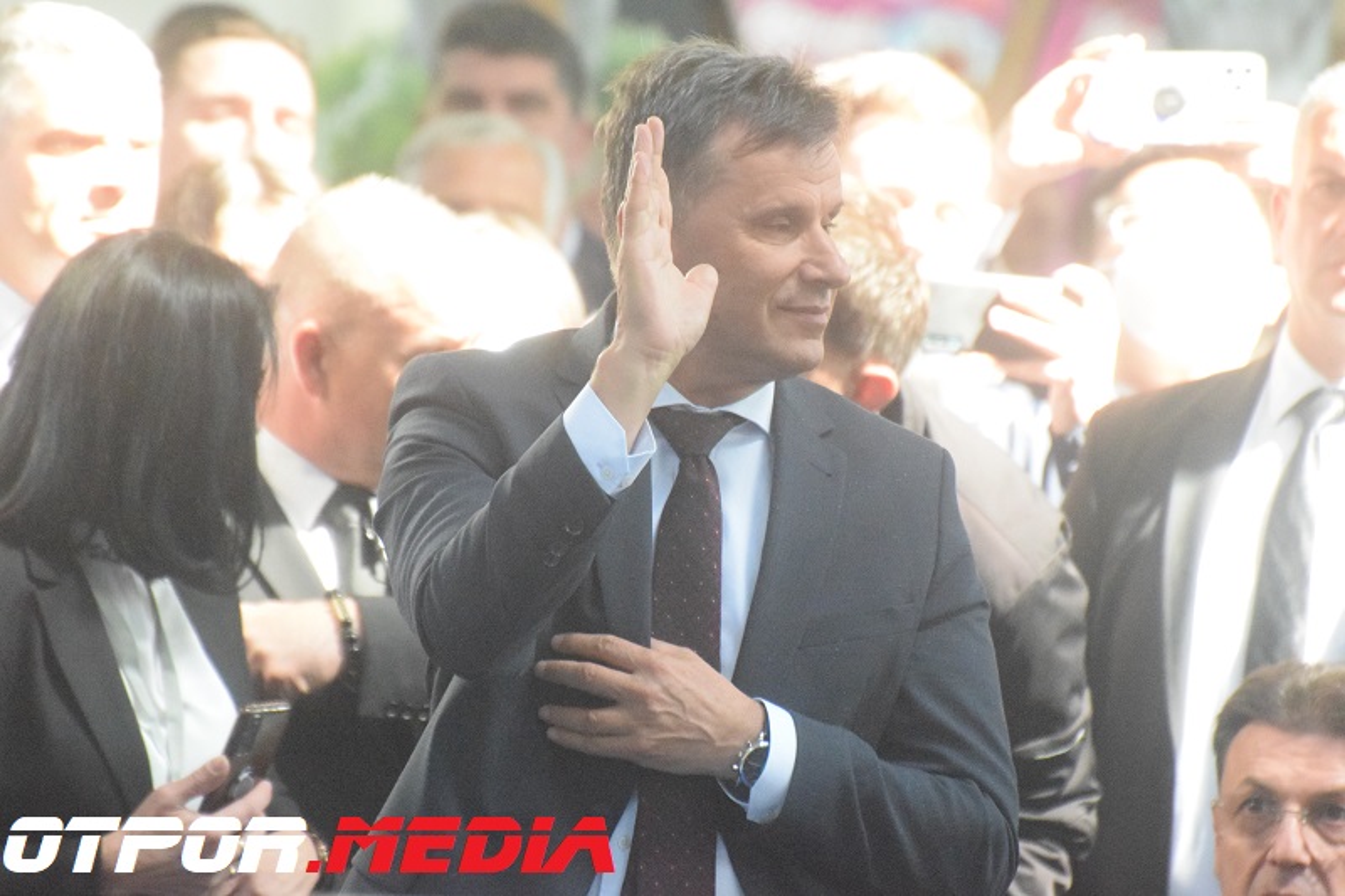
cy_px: 448
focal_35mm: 450
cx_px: 672
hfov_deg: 4.6
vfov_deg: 3.1
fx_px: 16808
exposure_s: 1/500
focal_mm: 300
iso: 12800
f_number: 5.6
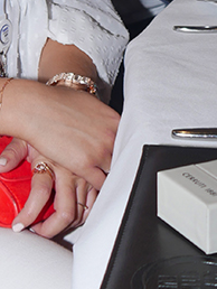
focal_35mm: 132
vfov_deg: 14.5
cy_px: -39
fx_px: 1101
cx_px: 31
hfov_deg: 11.2
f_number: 3.8
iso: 200
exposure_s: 1/60
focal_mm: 16
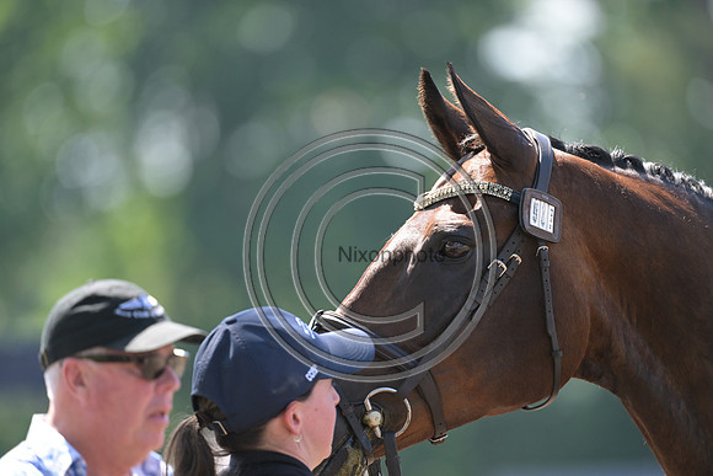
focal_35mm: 400
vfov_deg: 3.4
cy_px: 238
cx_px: 356
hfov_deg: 5.2
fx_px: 7924
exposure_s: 1/1250
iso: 1250
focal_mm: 400
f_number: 5
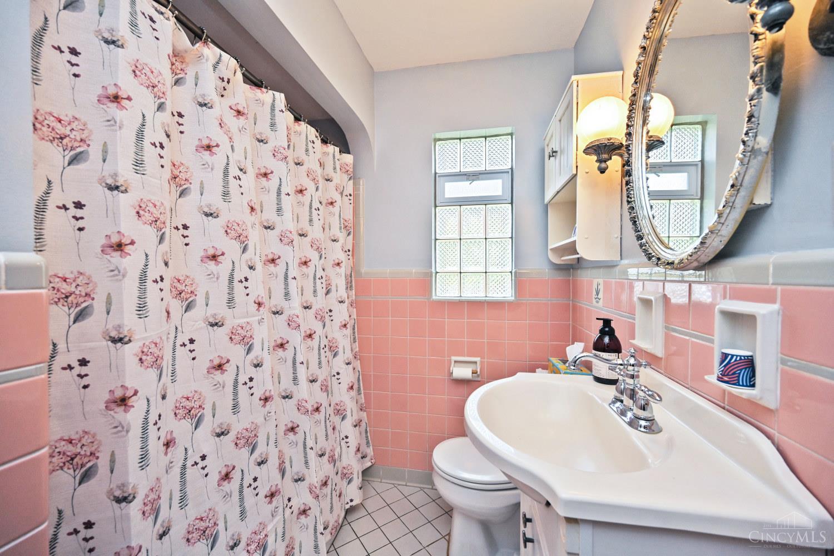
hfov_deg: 104.3
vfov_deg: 81.2
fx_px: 324
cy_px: 278
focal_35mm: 14
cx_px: 417
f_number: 4.5
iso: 200
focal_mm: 14
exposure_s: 1/80
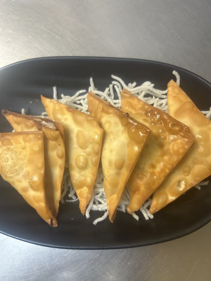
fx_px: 211
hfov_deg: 53.1
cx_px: 106
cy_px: 140
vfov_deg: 67.3
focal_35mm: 26
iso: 125
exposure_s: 1/64
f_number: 1.5
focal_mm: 5.7
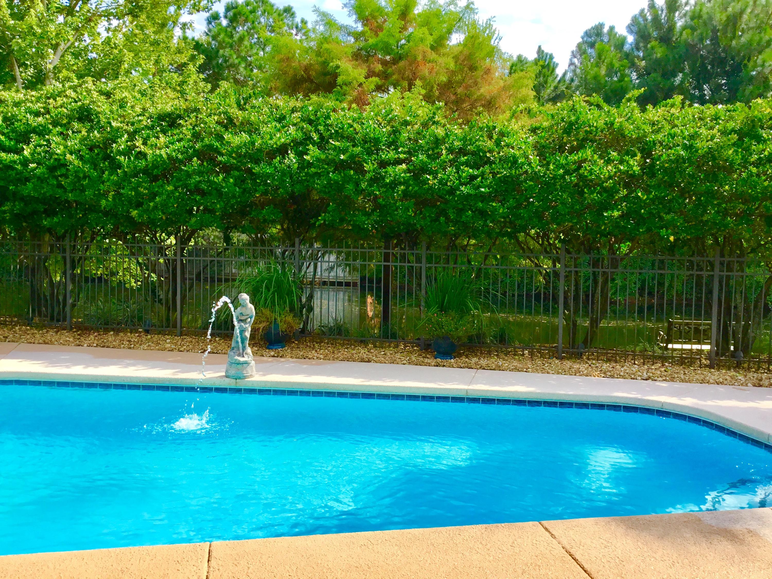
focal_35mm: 31
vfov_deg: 45.4
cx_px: 386
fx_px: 691
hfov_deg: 58.4
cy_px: 290
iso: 25
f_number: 2.4
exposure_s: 1/867
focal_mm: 3.3
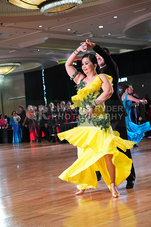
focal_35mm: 73
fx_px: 459
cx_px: 76
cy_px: 114
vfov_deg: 27.7
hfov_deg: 18.7
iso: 6400
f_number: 5
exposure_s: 1/400
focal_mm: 73
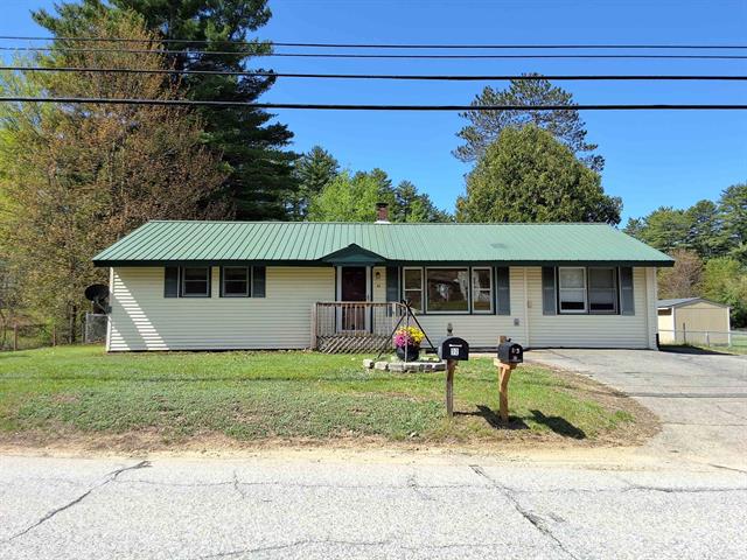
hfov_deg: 63.4
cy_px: 280
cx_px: 374
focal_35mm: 28
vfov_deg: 49.7
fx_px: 604
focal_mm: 2.91
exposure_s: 1/1044
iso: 32
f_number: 1.9
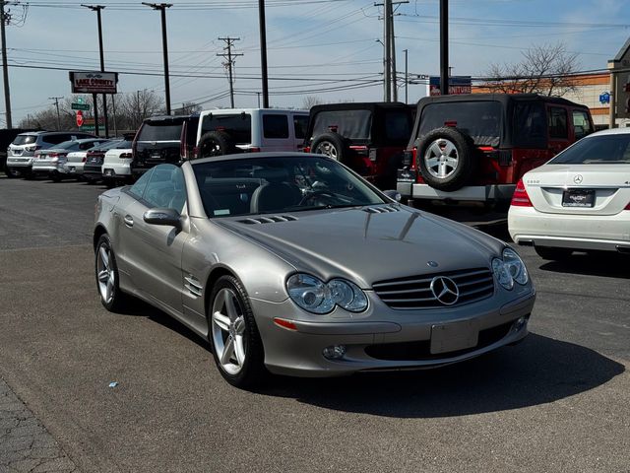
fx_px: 874
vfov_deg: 30.3
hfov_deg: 39.7
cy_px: 236
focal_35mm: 48
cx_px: 315
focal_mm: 6.76
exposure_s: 1/5848
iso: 64
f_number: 1.78
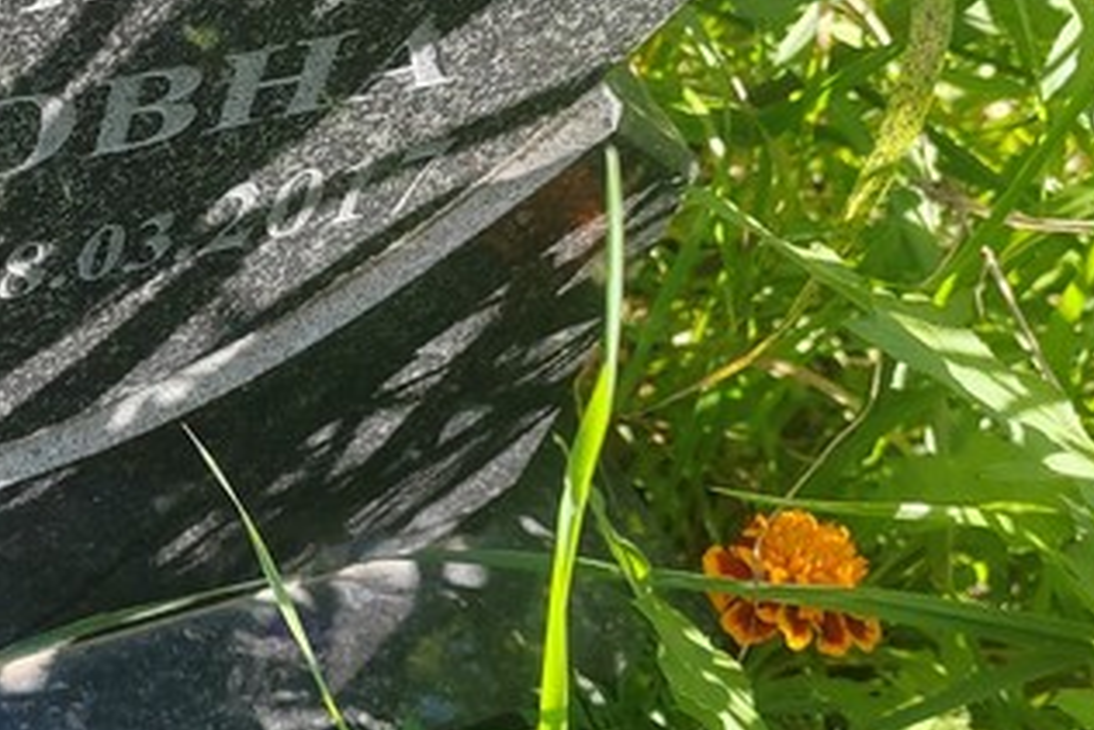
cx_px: -17
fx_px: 2158
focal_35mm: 71
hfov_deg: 26.8
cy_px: 419
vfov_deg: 19.2
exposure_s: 1/480
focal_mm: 5.52
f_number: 1.9
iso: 100
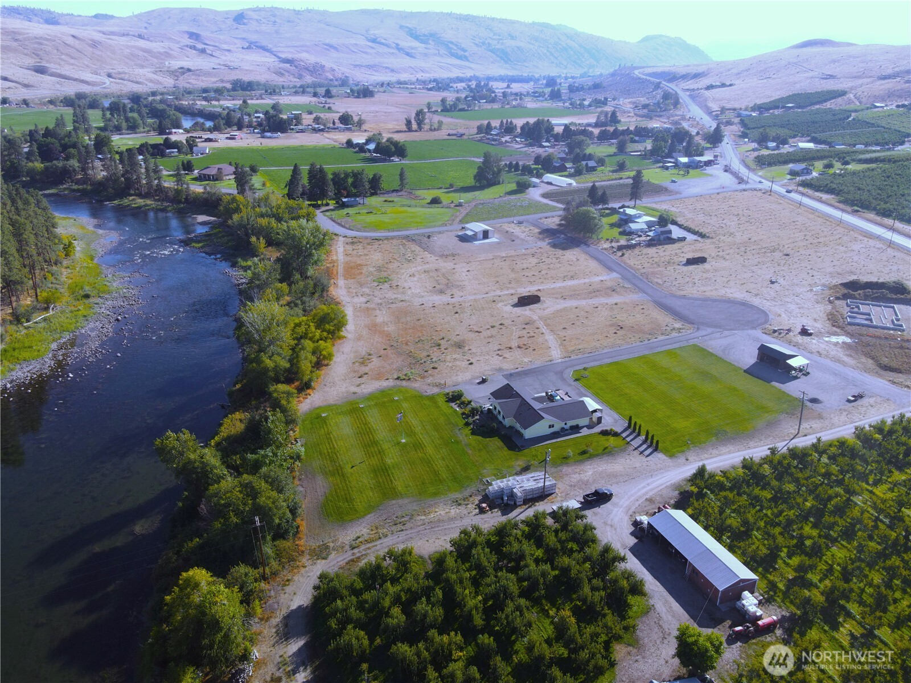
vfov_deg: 56.8
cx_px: 456
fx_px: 632
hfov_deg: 71.6
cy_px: 342
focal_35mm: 24
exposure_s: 1/25
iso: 100
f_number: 2.8
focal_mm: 4.5
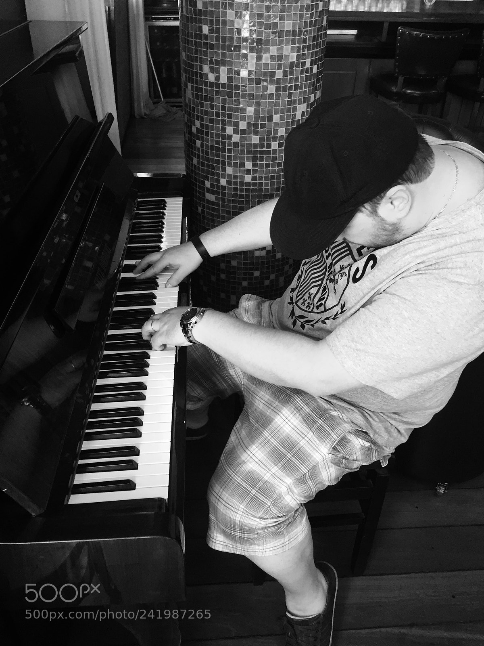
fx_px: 541
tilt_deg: -35.9
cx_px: 242
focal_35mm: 29
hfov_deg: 48.2
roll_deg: -1.6
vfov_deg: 61.7
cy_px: 323
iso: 80
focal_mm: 4.15
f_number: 2.2
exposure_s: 1/30
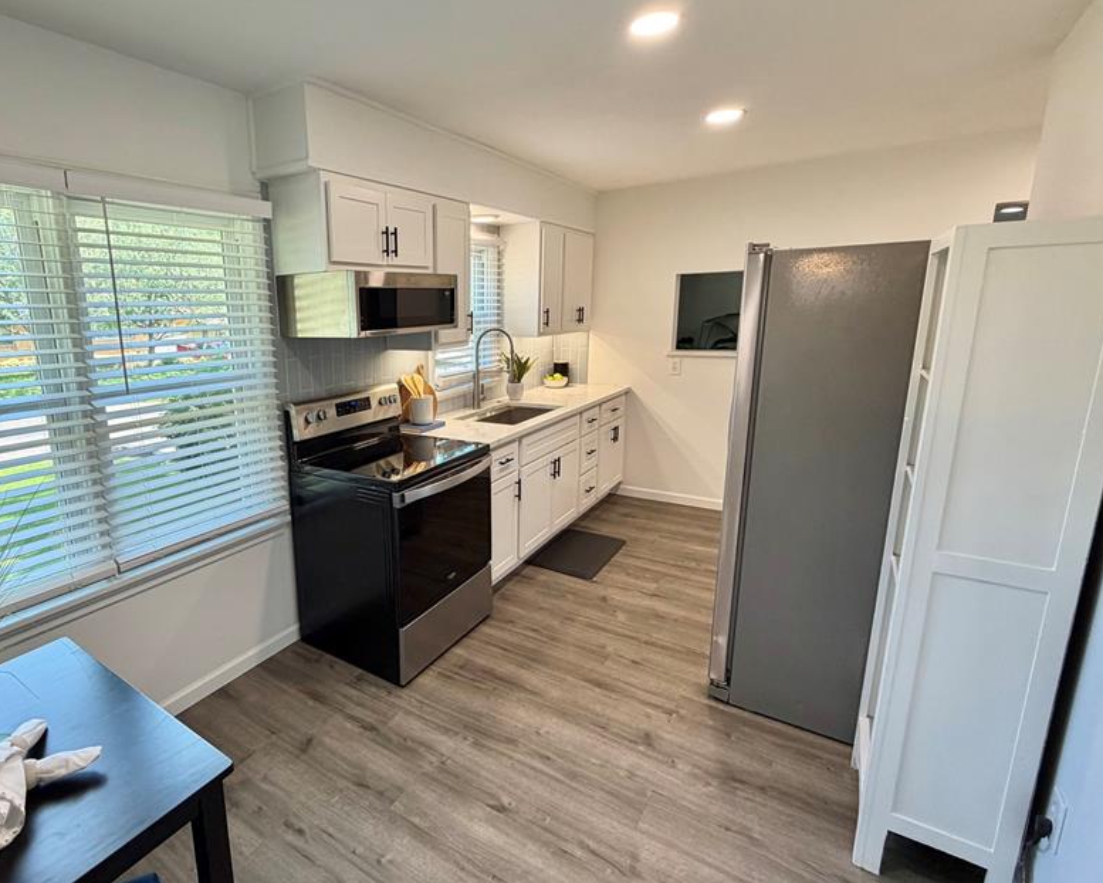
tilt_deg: -11.7
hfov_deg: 84.5
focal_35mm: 18
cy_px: 429
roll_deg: +1.8
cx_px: 405
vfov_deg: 73.8
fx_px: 588
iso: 160
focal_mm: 2.22
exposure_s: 1/120
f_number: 2.2
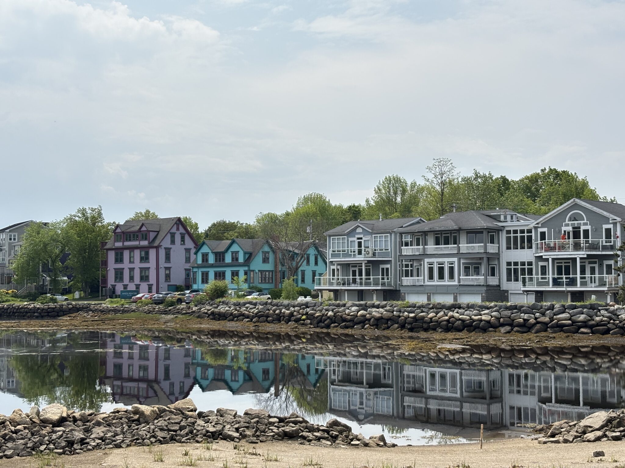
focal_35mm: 52
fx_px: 939
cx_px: 312
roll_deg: +0.1
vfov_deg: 28.0
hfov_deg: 36.8
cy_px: 234
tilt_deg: +2.9
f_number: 1.6
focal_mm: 5.96
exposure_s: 1/7194
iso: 32
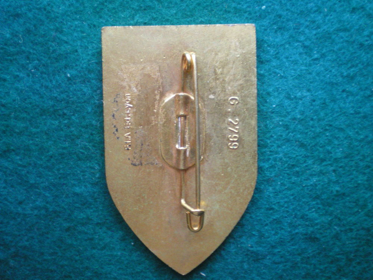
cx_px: 186
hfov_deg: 49.0
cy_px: 140
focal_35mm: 38
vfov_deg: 37.7
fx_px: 409
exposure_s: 1/20
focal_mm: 6.3
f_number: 3.1
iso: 400
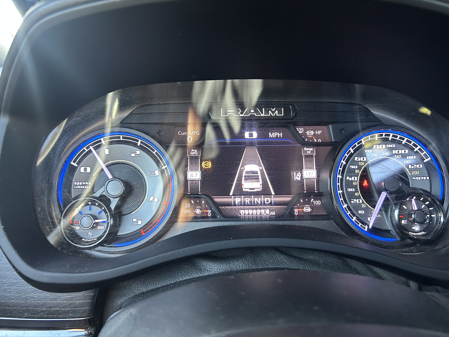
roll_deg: -0.1
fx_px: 337
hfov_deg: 67.3
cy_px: 168
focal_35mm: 26
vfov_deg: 53.1
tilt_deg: -21.2
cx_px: 224
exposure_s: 1/60
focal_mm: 5.7
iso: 320
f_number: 1.5
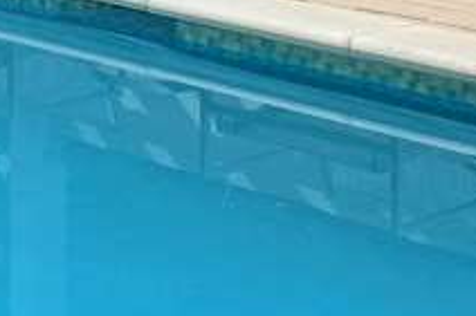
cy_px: -121
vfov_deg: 9.6
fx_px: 1850
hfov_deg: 12.5
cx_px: -551
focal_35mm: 140
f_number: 11
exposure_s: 1/60
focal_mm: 29
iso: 50
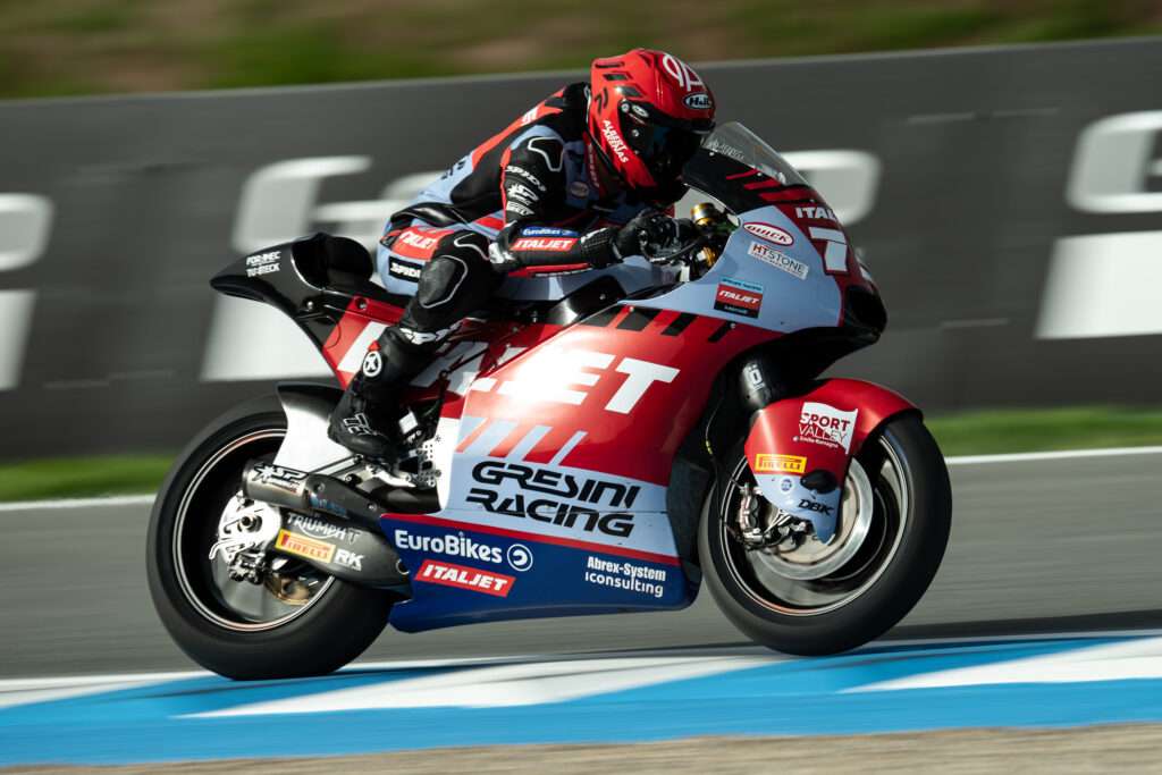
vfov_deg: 2.4
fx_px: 18380
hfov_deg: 3.6
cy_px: 383
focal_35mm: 569
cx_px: 671
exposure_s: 1/320
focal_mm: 400
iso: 50
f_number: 7.1
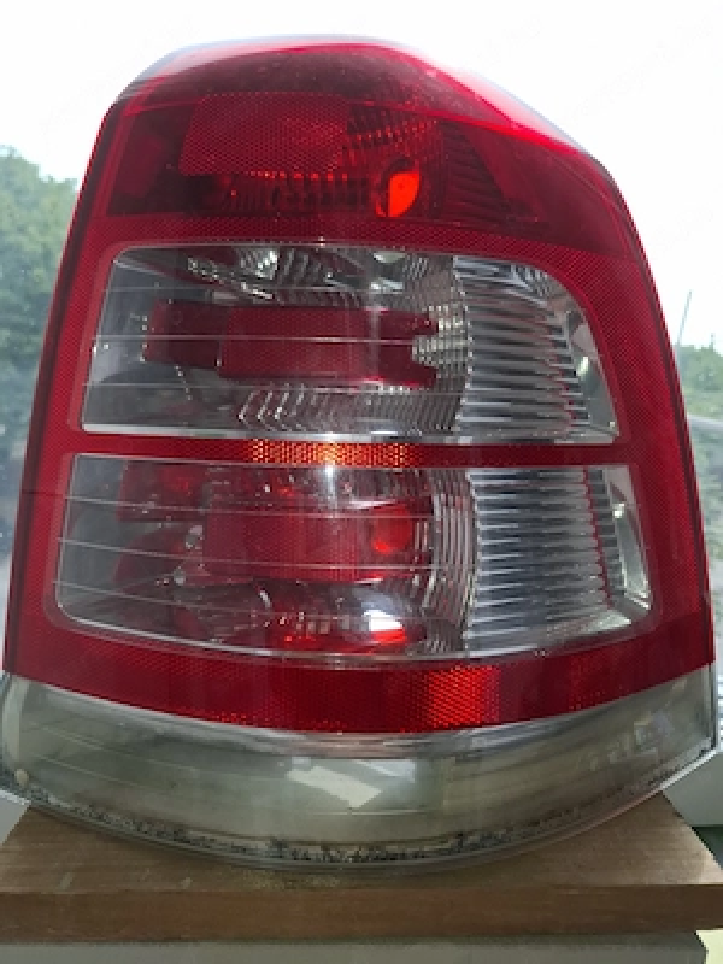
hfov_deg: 58.9
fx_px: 641
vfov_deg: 73.9
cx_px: 362
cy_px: 482
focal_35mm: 23
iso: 50
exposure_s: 1/476
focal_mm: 5.54
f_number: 1.8
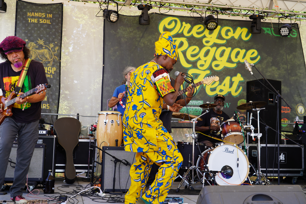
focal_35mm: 50
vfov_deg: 27.0
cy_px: 102
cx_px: 153
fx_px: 425
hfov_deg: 39.6
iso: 100
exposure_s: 1/100
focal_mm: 50
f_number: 6.3
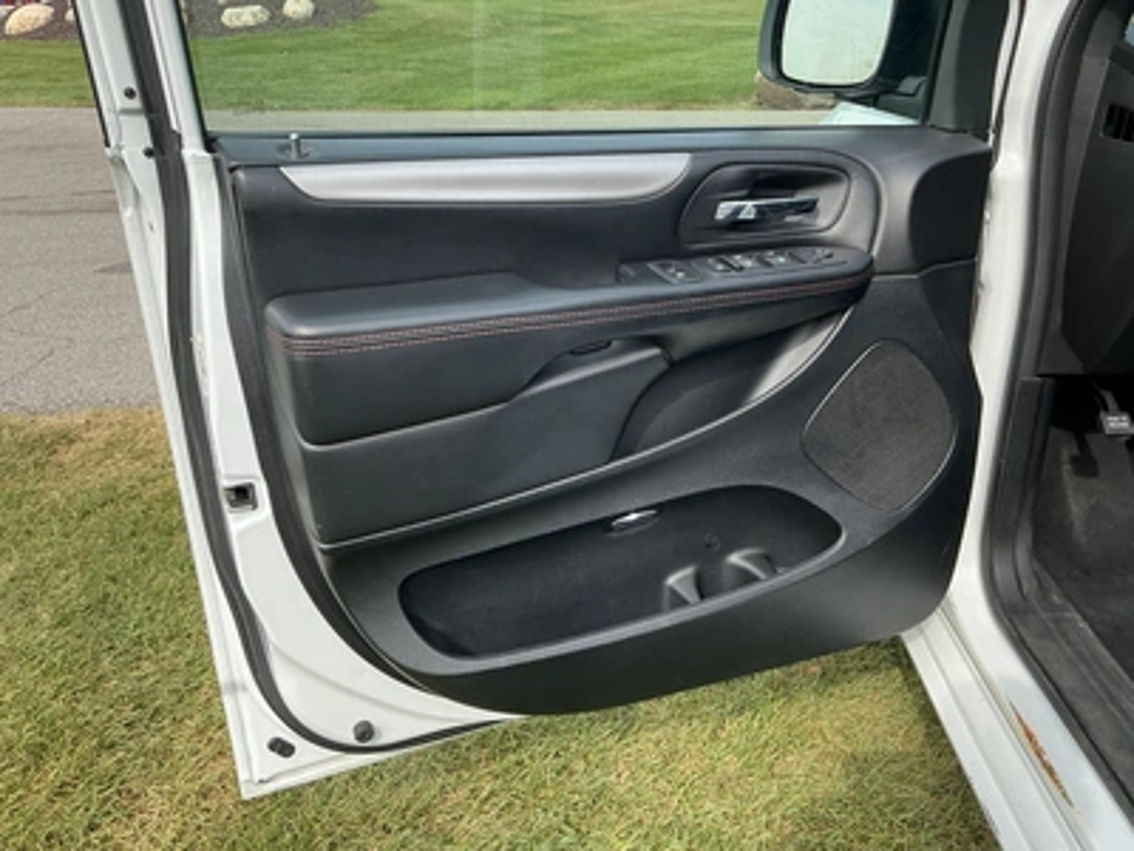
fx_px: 917
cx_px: 567
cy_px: 426
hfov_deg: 63.4
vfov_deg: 49.7
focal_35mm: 28
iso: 25
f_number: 1.8
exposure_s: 1/406
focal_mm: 3
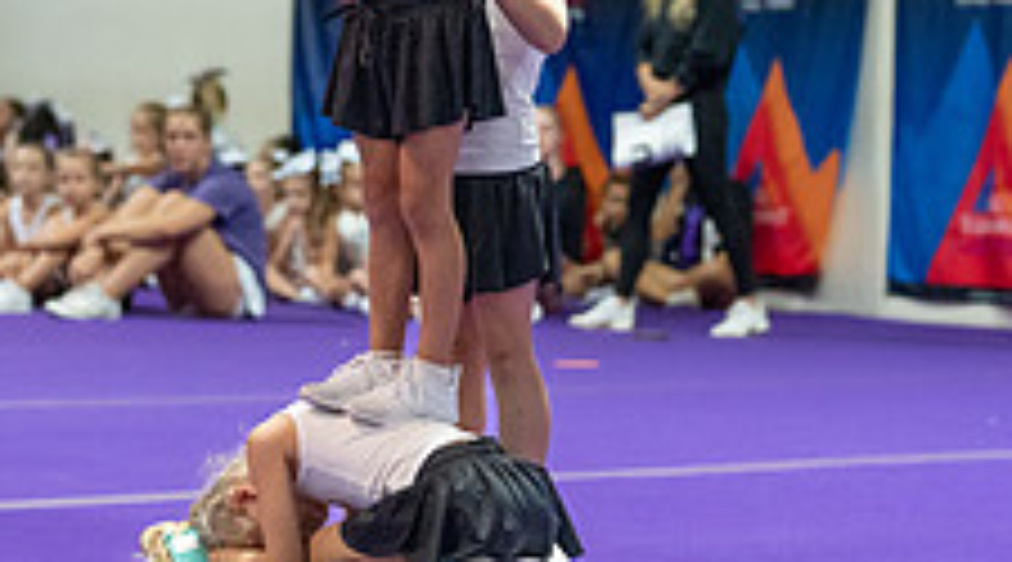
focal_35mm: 138
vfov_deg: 8.7
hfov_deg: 15.6
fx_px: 3692
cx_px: 508
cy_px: -9
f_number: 1.8
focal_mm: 50
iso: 4000
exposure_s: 1/1000
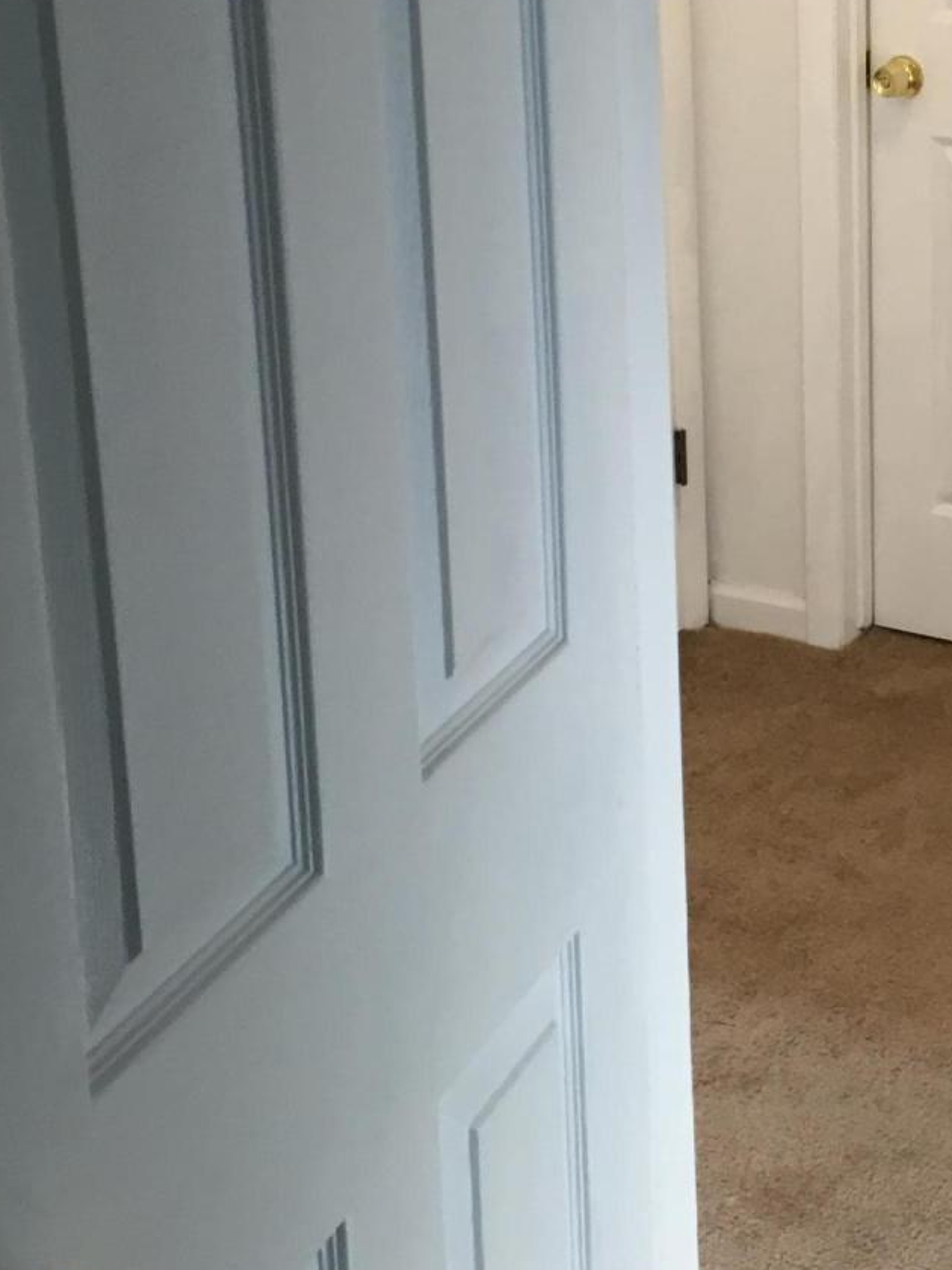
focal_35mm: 69
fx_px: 2532
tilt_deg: -14.3
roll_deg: -0.4
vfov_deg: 28.0
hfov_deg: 20.5
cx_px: 972
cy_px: 403
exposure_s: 1/30
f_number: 2.2
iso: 64
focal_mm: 4.15
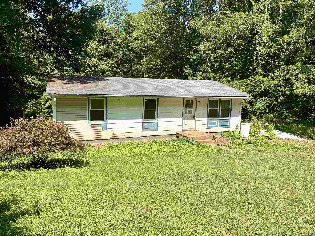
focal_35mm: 26
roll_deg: -0.9
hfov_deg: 67.3
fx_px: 237
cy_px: 118
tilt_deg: -7.2
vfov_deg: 53.1
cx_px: 158
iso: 50
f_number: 1.6
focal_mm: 5.96
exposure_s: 1/1799
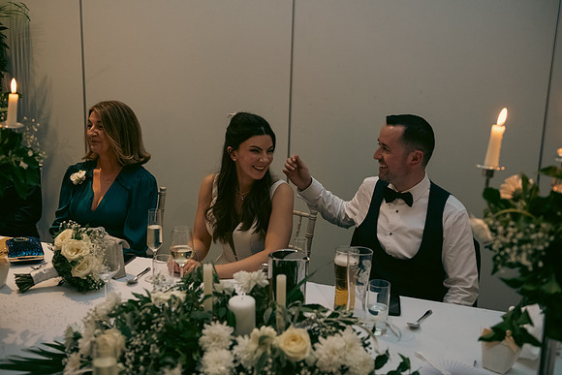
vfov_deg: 30.5
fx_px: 687
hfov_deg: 44.5
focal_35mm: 44
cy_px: 188
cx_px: 281
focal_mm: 44
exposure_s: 1/160
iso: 2000
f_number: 3.5
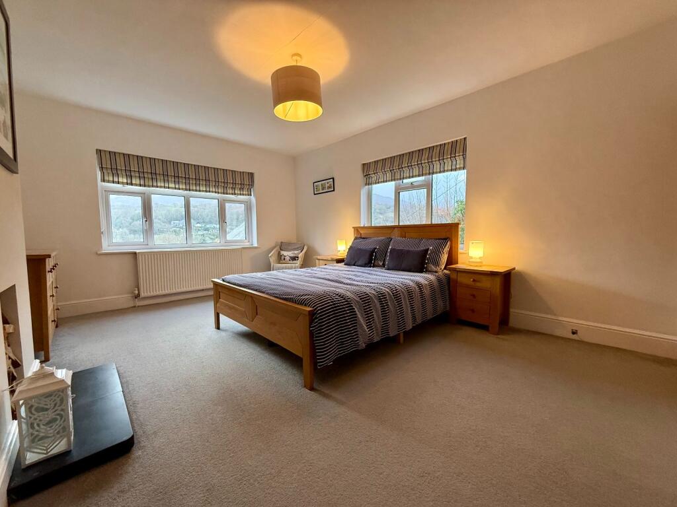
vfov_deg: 85.7
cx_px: 338
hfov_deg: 102.1
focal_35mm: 14
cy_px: 254
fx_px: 274
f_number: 2.2
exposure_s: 1/100
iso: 250
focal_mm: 2.22
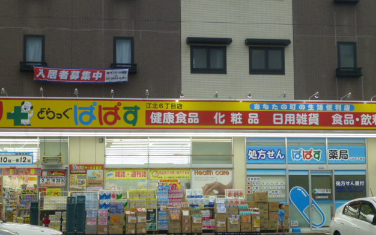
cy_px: 120
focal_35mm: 65
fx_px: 666
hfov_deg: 31.5
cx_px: 189
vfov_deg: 20.0
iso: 200
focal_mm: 10.7
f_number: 4.3
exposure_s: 1/60
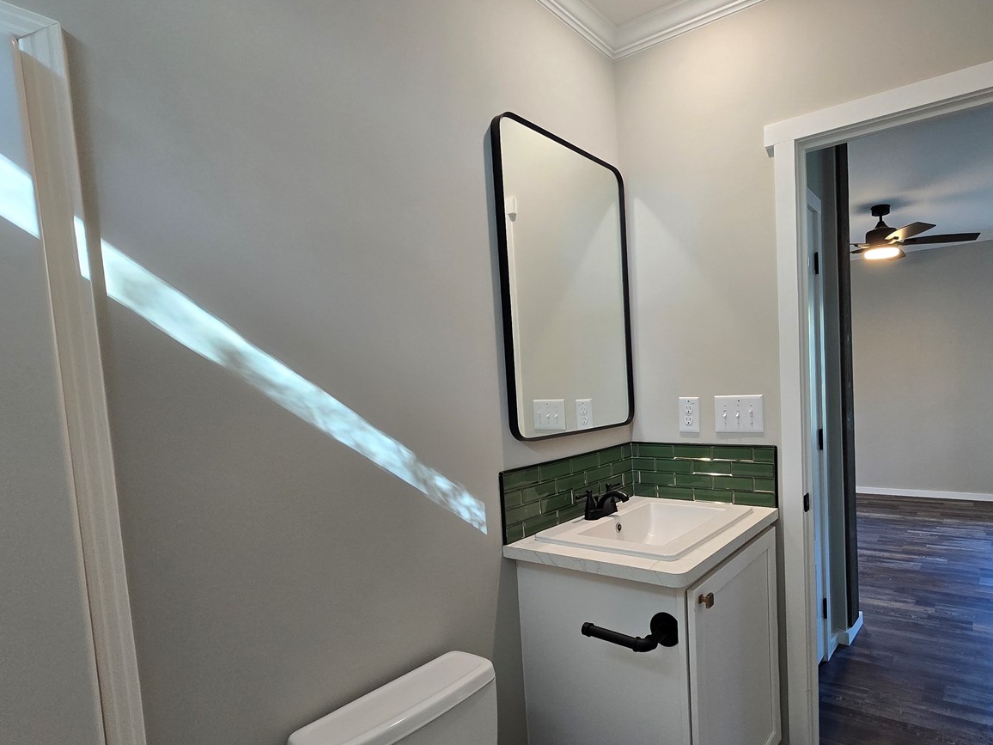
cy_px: 413
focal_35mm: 18
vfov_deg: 71.4
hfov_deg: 84.7
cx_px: 661
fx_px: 516
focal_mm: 2.2
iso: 200
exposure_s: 1/60
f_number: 2.2
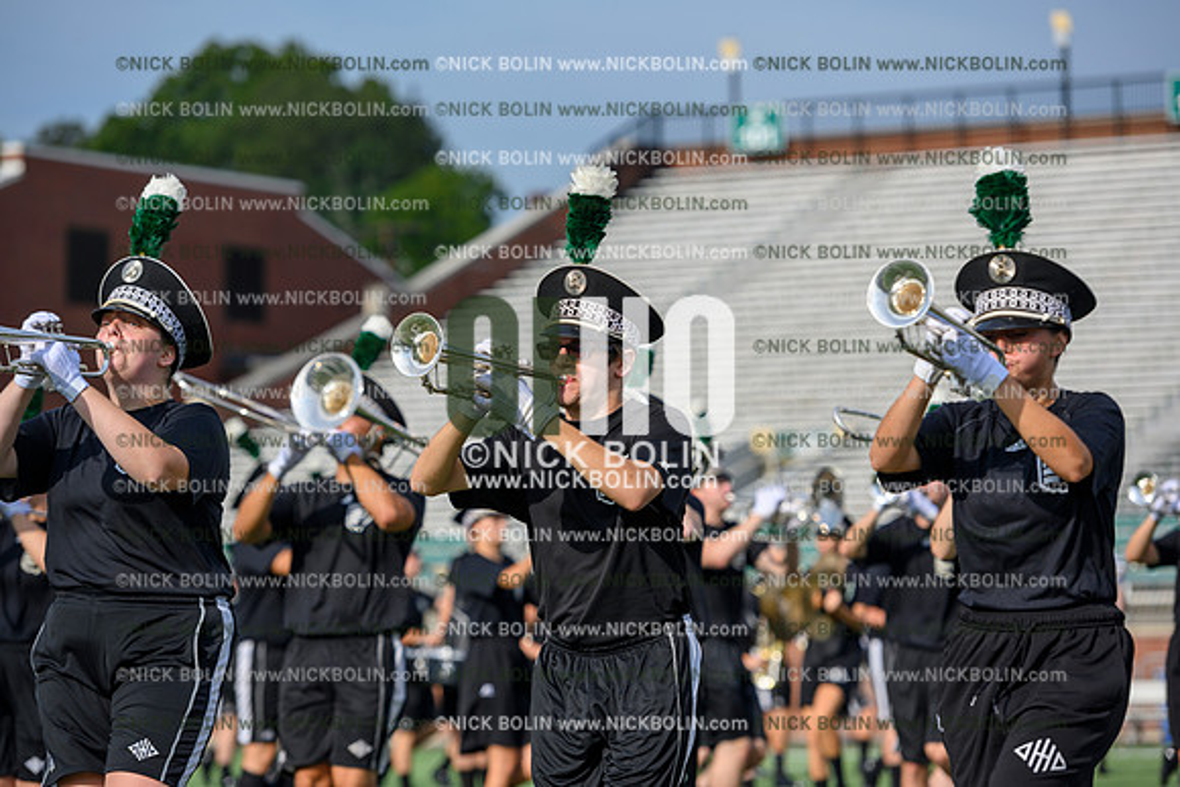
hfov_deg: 13.7
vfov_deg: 9.2
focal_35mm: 150
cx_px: 590
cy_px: 394
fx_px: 4918
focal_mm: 150
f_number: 4
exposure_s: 1/1600
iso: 100
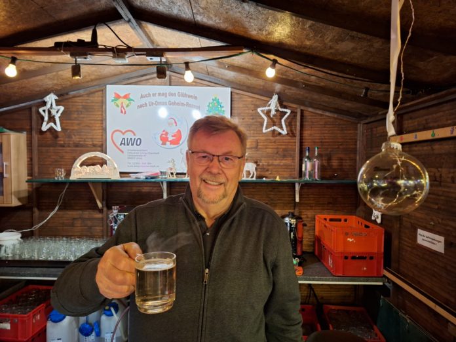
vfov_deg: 58.9
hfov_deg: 73.9
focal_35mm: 23
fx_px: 303
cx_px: 228
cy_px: 171
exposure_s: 1/20
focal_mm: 5.54
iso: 320
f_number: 1.8
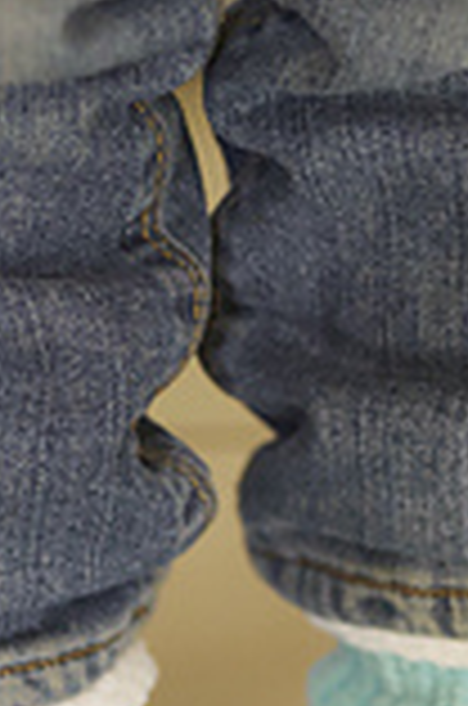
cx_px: 158
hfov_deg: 9.5
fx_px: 2801
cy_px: 899
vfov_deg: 13.9
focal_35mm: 143
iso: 2500
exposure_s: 1/800
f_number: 2.2
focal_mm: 35
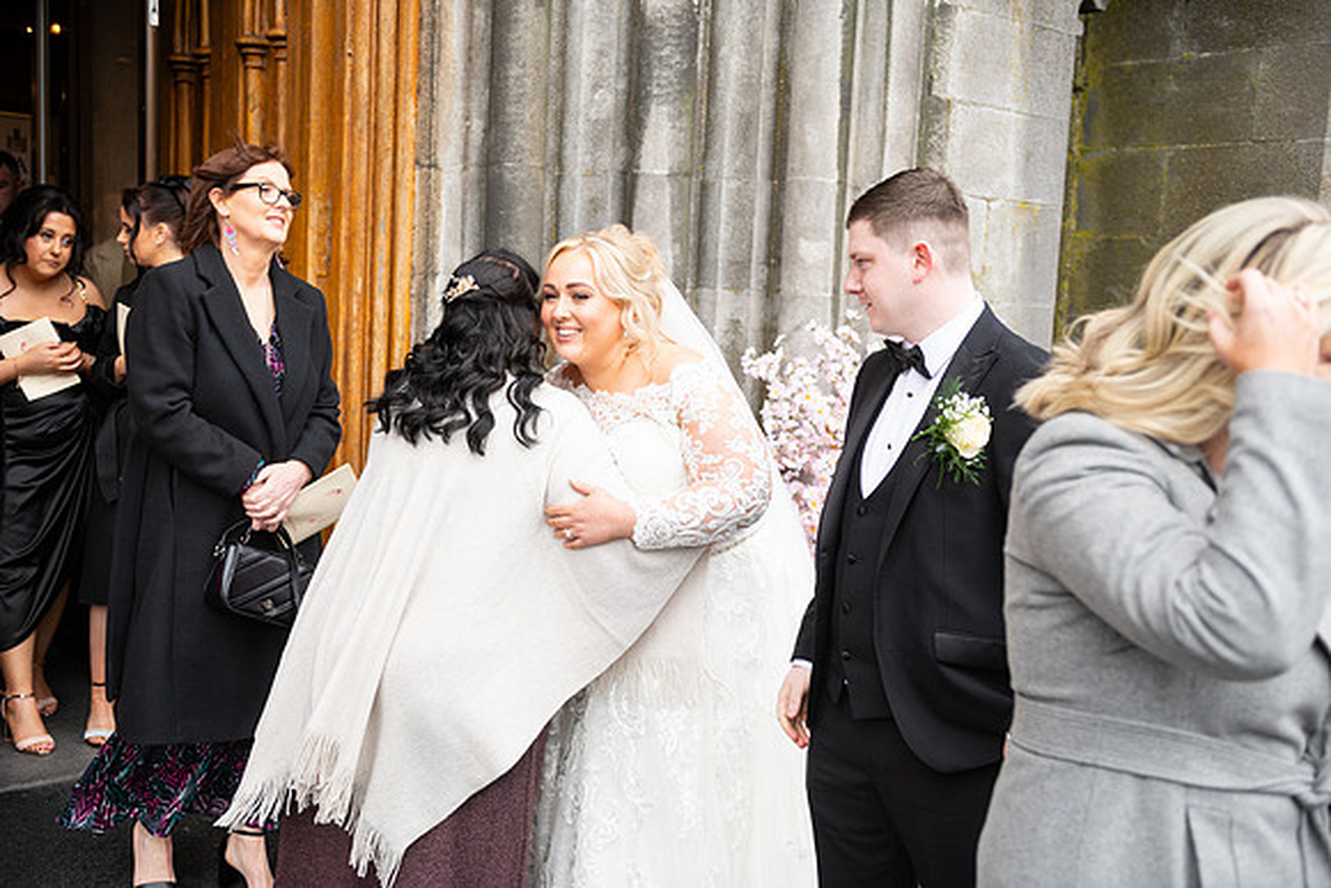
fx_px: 1405
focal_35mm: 38
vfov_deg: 35.1
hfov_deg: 50.7
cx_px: 666
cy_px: 444
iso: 125
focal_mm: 38
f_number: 3.5
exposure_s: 1/160
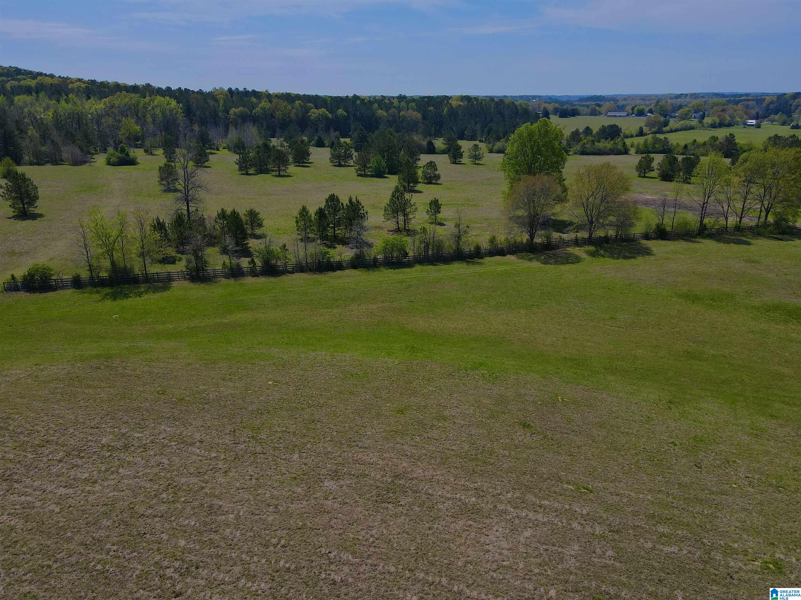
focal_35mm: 24
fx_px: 555
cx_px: 400
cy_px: 300
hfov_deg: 71.6
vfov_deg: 56.8
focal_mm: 4.5
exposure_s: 1/1000
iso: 100
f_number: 2.8
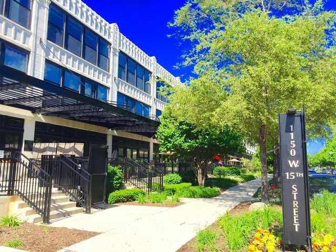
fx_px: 281
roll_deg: -1.7
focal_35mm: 29
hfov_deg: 61.7
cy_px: 126
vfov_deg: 48.2
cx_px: 168
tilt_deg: +7.8
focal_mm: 4.15
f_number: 2.2
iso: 32
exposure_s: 1/1522
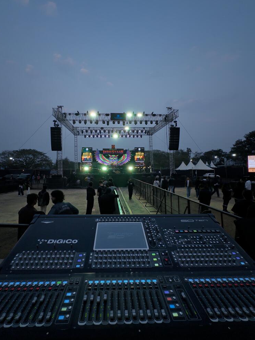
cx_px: 118
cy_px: 161
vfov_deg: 90.9
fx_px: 167
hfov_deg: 74.6
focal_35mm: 17
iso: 32
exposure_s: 1/1256
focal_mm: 2.22
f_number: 2.2
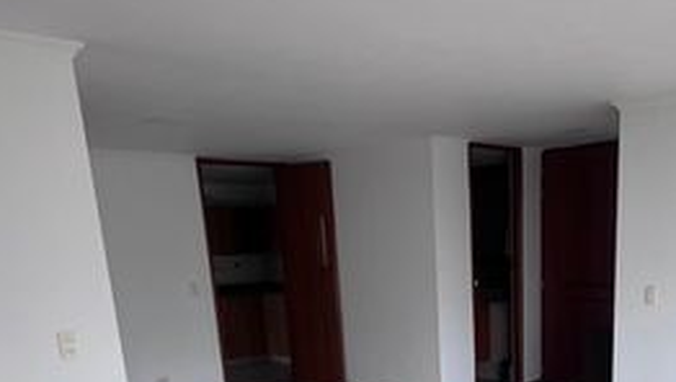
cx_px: 476
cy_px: 441
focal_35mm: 36
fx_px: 646
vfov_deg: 29.1
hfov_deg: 53.6
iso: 32
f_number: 1.8
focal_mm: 1.57
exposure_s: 1/206
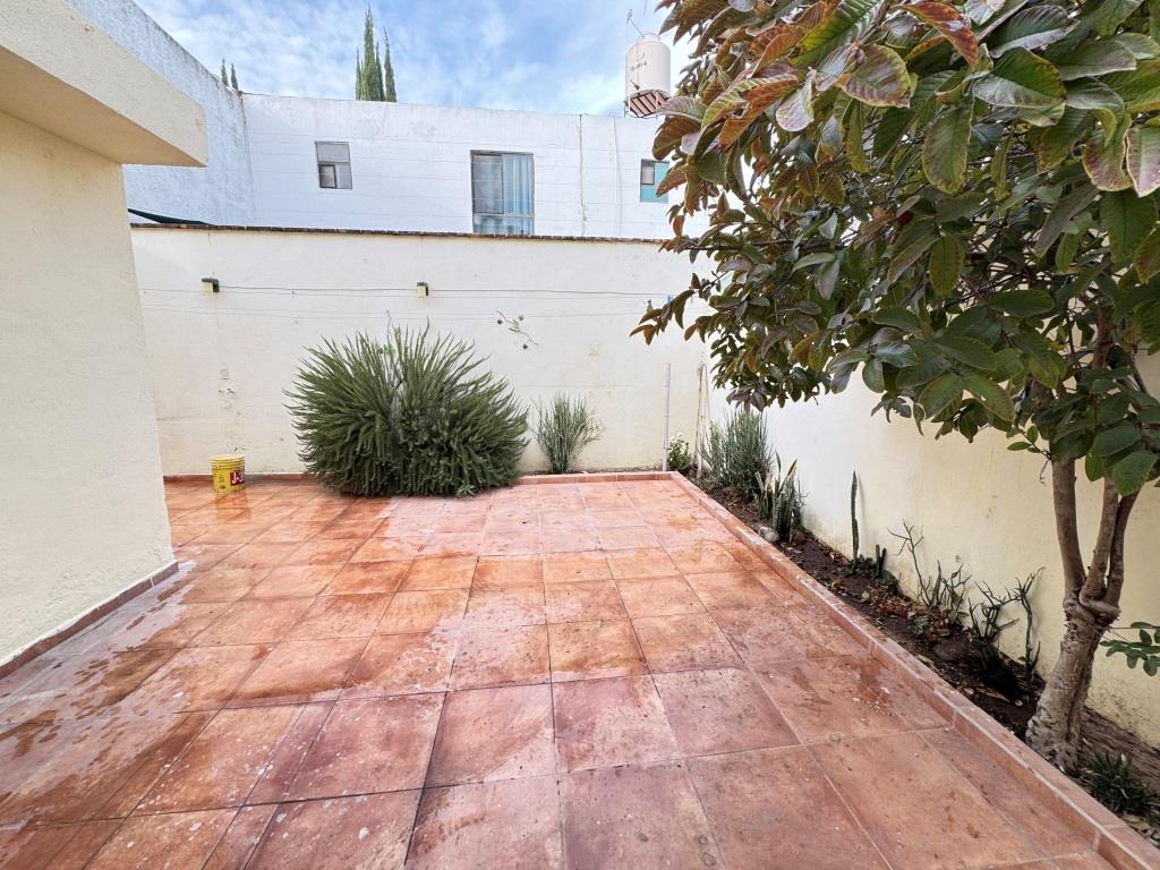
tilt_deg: -10.0
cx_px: 580
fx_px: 469
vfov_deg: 85.7
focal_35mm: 14
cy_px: 435
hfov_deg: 102.1
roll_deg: +0.2
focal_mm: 2.22
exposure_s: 1/99
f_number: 2.2
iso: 50
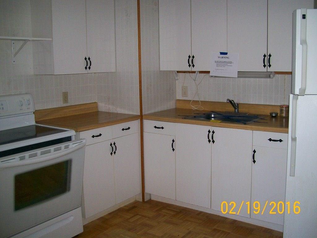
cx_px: 158
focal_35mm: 36
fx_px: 330
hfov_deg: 51.4
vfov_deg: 39.7
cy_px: 119
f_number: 2.7
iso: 140
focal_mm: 6
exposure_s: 1/64
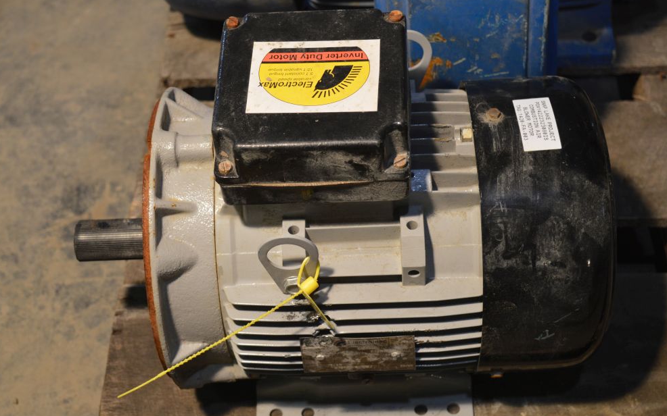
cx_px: 329
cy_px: 210
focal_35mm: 62
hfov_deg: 33.0
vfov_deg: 21.0
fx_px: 1127
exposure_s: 1/40
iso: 400
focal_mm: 40
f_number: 5
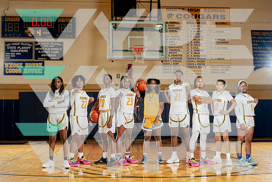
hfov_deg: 40.1
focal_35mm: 49
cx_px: 137
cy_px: 91
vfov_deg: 27.4
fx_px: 373
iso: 640
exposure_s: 1/250
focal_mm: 46
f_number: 5.6
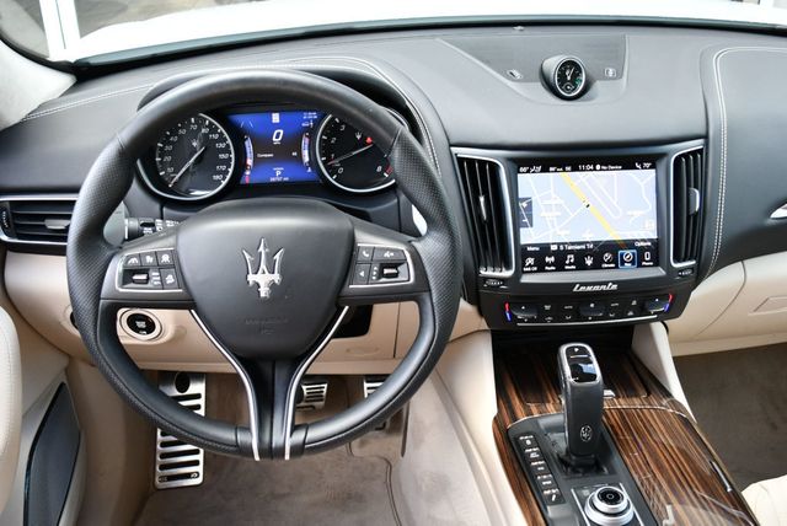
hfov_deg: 53.1
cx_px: 394
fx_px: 788
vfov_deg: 36.9
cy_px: 263
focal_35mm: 36
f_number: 3.5
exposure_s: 1/250
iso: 720
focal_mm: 18
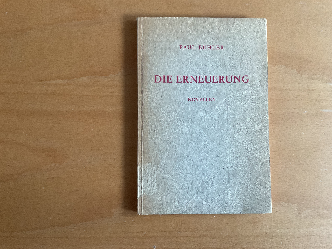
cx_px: 166
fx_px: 278
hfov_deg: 61.7
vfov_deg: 48.2
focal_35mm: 29
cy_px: 124
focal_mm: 3
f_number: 1.8
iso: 125
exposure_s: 1/60
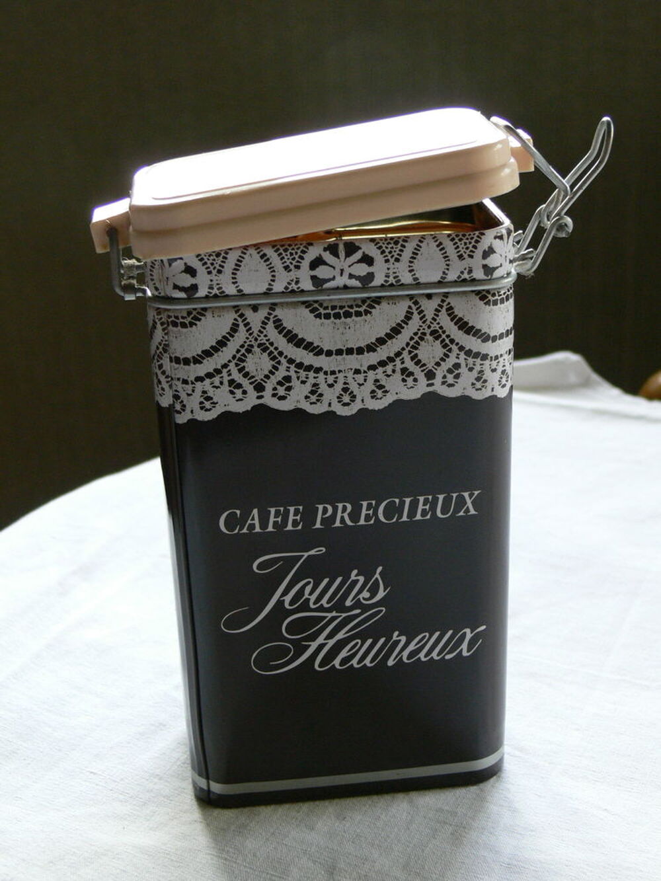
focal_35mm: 52
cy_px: 440
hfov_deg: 28.0
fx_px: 1324
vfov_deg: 36.8
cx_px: 330
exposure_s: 1/30
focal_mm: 10.2
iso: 160
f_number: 3.2
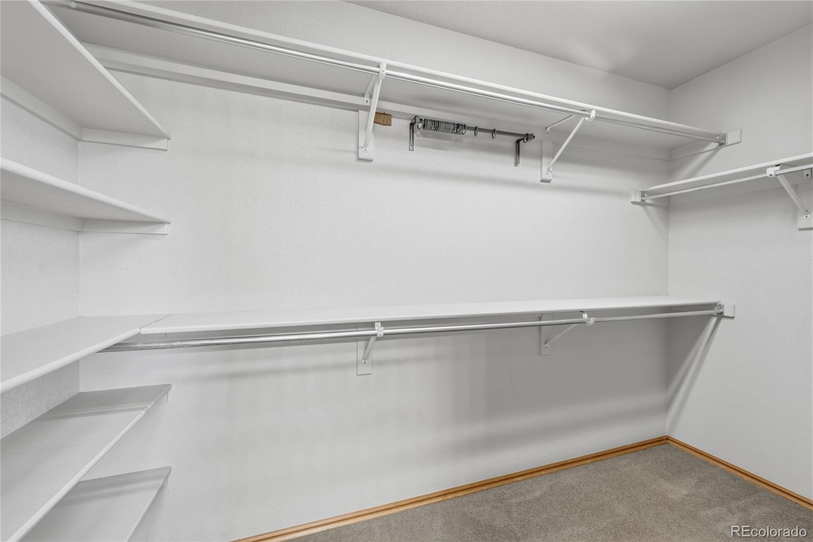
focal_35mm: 14
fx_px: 316
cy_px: 271
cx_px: 406
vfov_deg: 81.2
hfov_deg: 104.3
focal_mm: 14
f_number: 8
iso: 400
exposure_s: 1/200
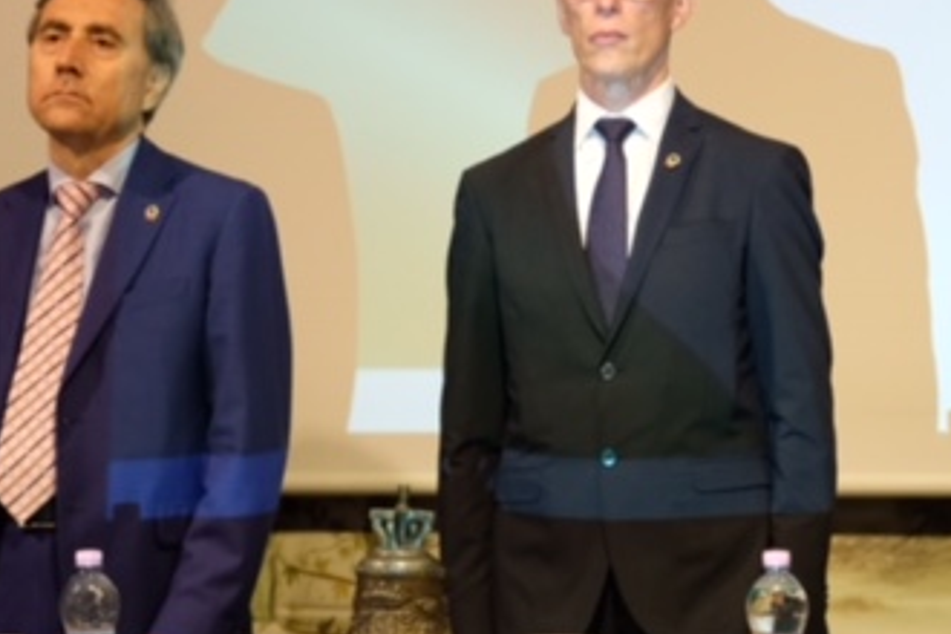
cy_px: 199
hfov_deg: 15.5
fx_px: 3487
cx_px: 608
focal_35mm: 132
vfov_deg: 10.4
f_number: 2.8
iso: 1600
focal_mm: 45.5
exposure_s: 1/420
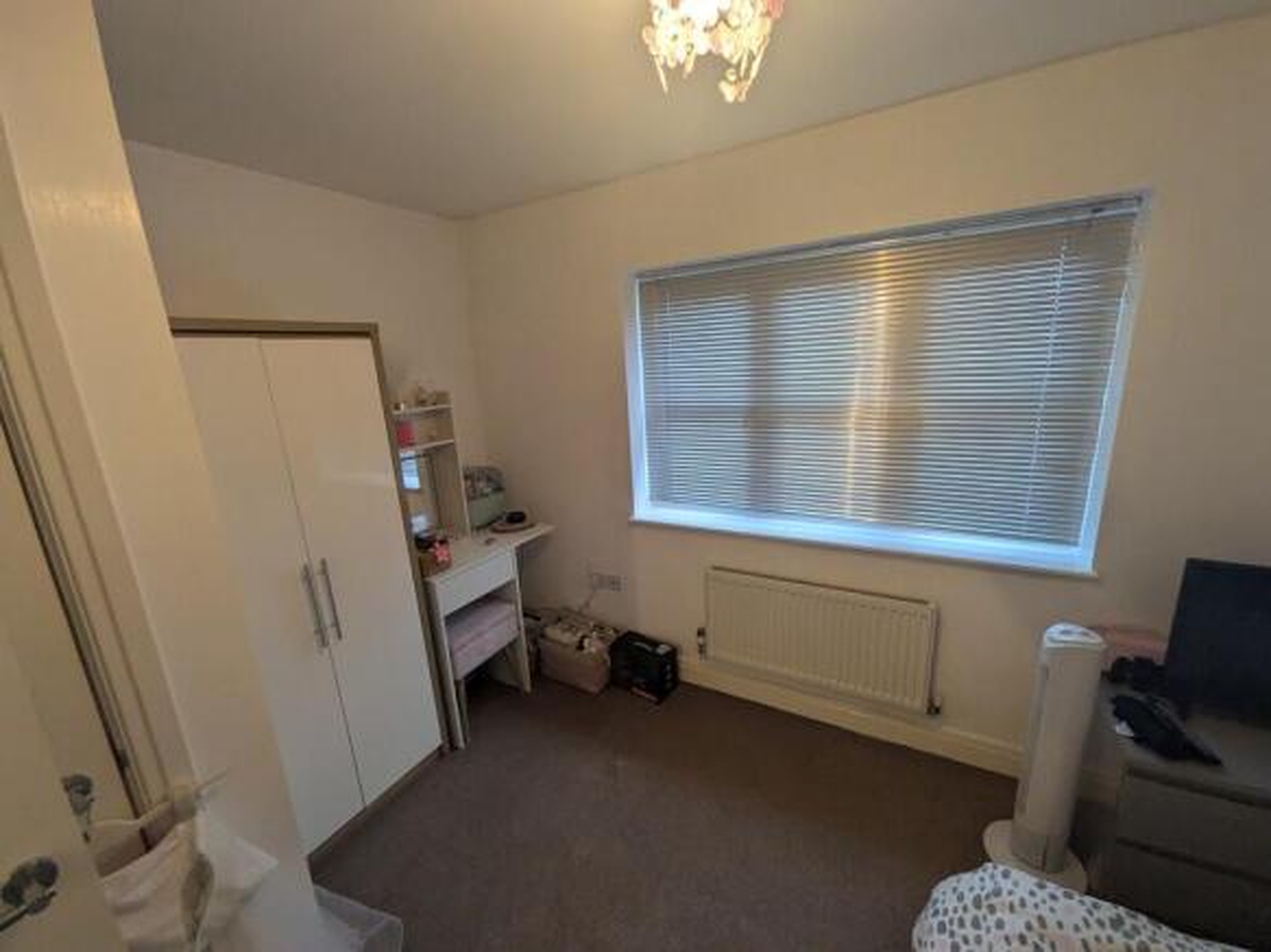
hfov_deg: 102.1
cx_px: 636
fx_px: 514
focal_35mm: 14
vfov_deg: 85.7
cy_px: 476
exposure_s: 1/100
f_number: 2.2
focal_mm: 1.85
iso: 435
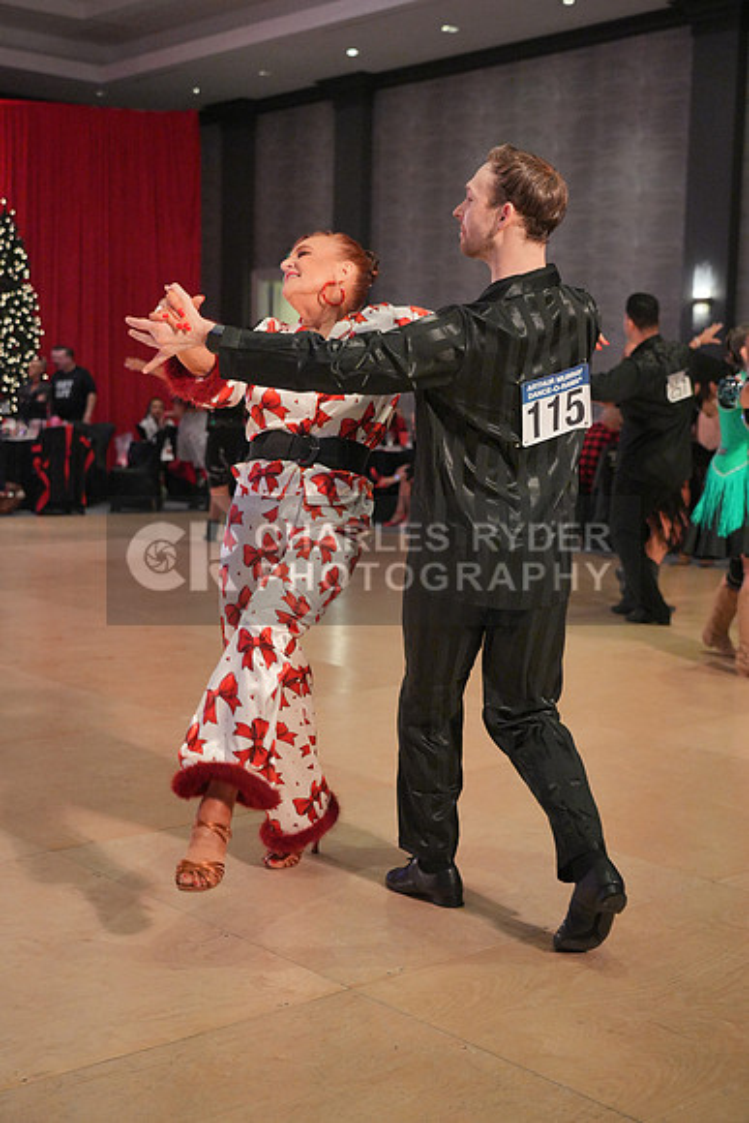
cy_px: 562
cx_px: 374
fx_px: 1466
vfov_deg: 41.9
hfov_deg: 28.7
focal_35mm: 47
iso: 4000
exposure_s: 1/400
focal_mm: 47
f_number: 4
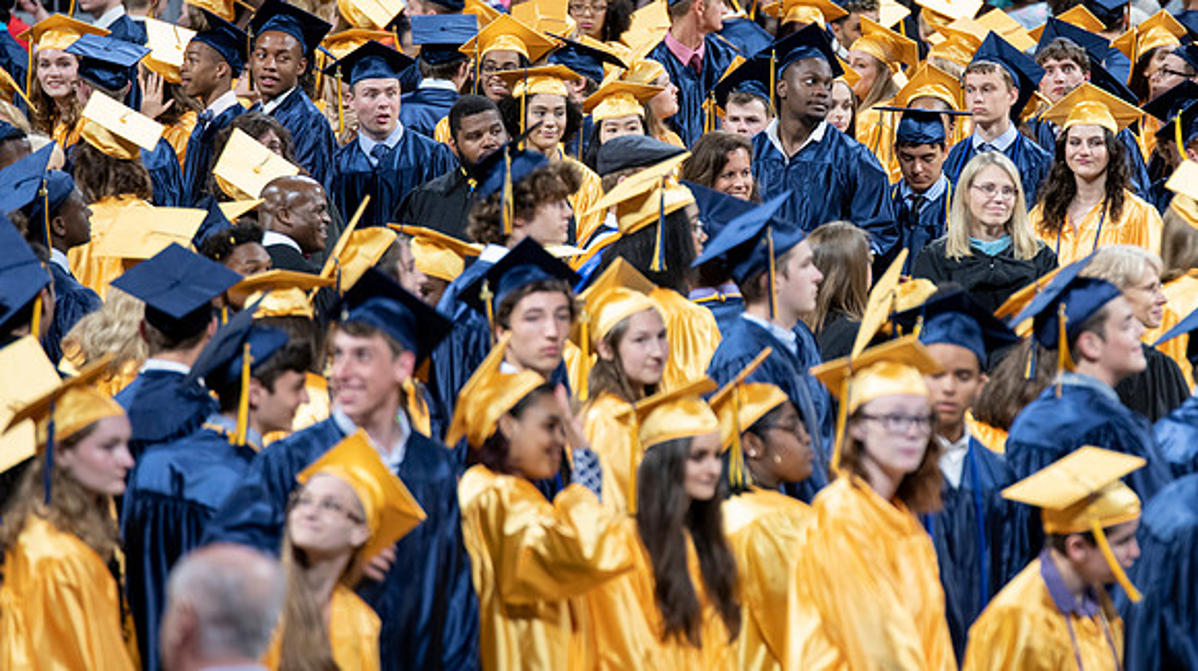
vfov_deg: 4.2
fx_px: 9082
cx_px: 758
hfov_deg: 7.5
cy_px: 131
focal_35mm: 286
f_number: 3.5
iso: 1000
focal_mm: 200
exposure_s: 1/100
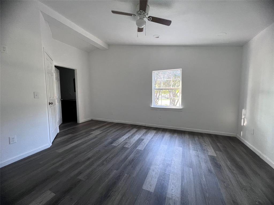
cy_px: 102
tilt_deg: -5.0
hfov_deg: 106.2
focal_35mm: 13
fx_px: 103
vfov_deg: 89.9
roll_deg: +0.5
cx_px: 137
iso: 250
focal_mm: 1.57
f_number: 1.8
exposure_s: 1/63
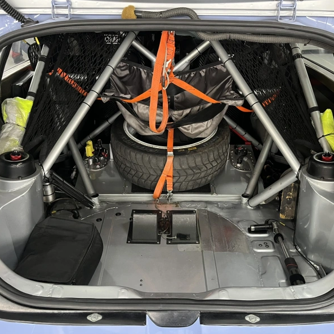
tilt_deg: -30.0
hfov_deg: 52.5
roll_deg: -0.7
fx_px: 338
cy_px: 167
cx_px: 168
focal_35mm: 31
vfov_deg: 52.5
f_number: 1.6
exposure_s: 1/50
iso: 500
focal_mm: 5.1
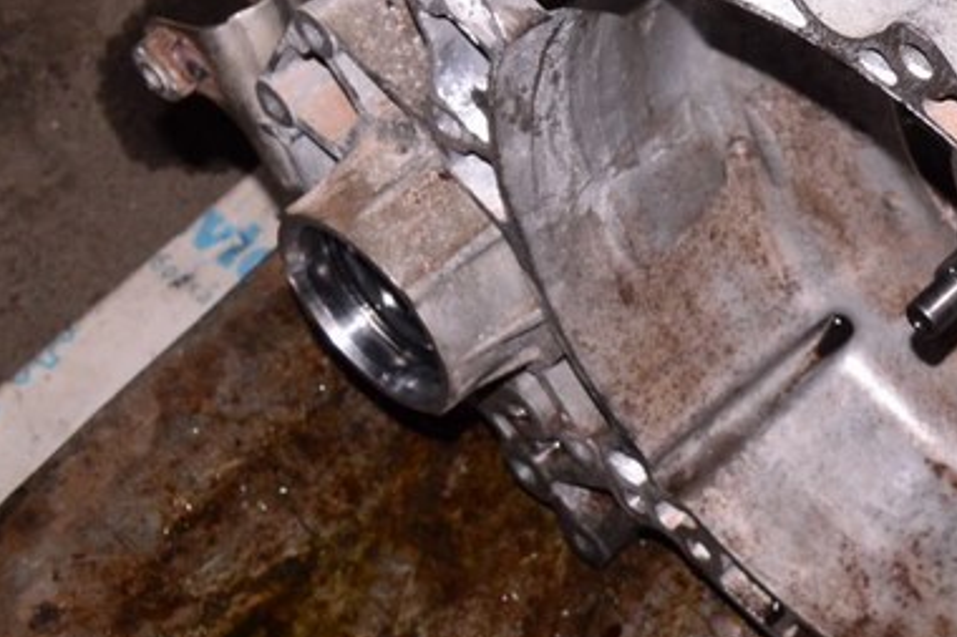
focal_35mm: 105
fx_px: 2790
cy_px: 42
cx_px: 1264
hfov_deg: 18.1
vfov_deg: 12.9
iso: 1600
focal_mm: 26
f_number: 8
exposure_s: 1/125
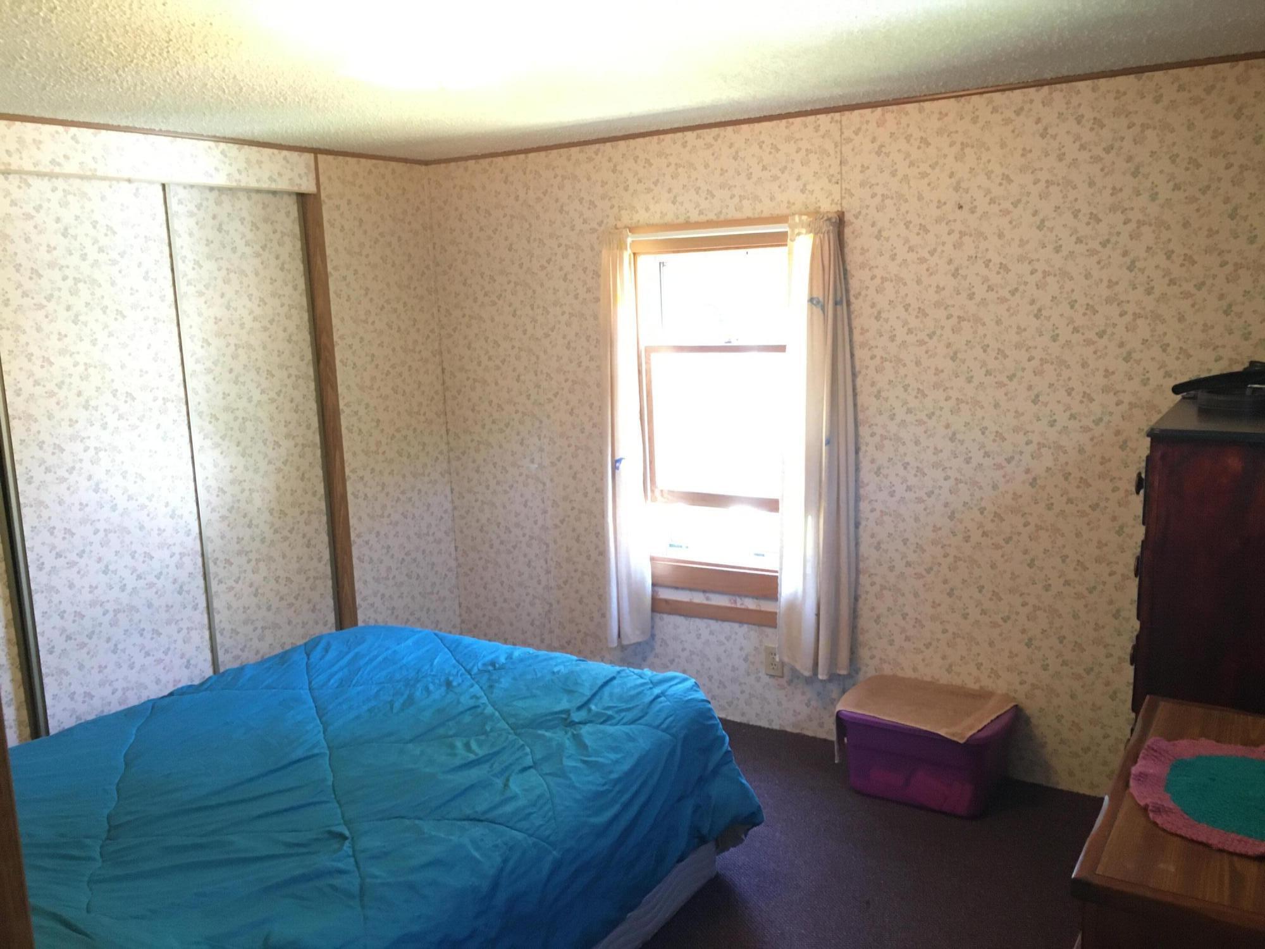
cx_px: 632
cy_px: 474
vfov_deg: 48.2
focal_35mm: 29
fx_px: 1060
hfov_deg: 61.7
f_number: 2.2
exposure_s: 1/24
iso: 200
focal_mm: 4.15
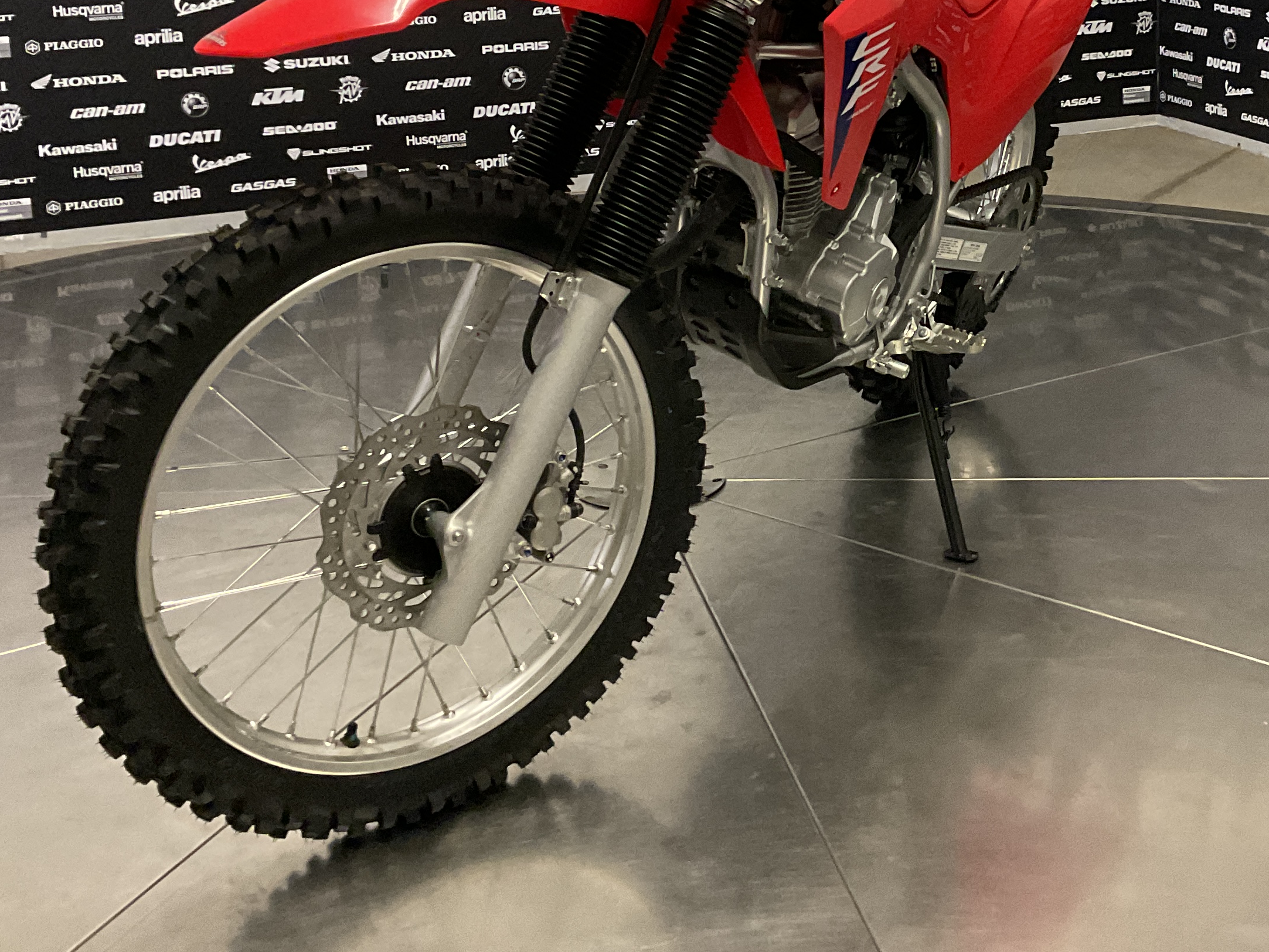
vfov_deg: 26.7
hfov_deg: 35.0
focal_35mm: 54
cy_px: 247
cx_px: 913
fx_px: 1980
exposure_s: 1/60
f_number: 1.8
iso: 250
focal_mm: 3
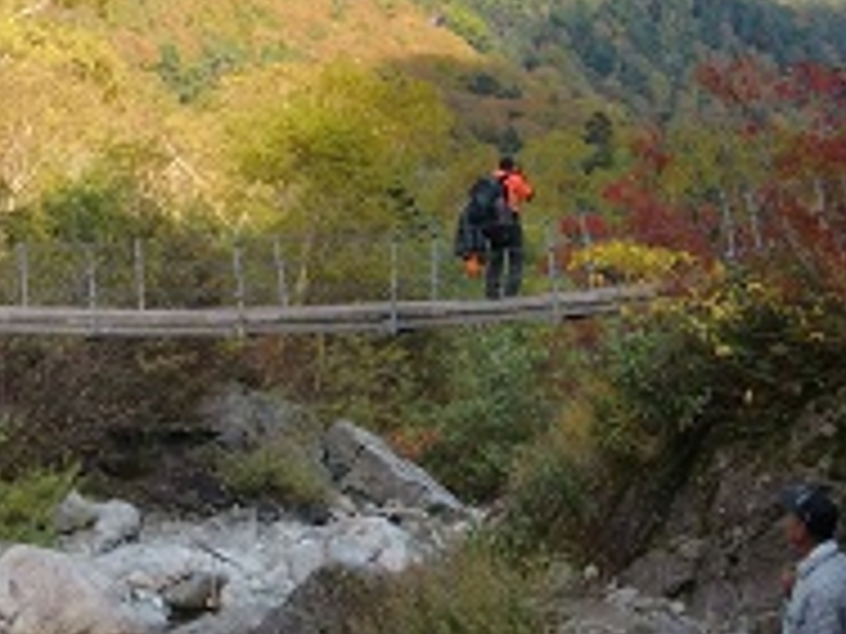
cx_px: 225
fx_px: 1980
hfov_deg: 23.9
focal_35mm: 81
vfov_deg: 18.2
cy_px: 243
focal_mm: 6.66
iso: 64
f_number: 3.9
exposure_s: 1/160
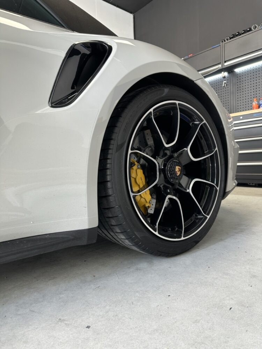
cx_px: 131
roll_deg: +2.2
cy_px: 174
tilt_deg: -2.4
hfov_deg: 56.8
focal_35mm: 24
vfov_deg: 71.6
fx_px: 242
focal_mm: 6.86
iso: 125
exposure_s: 1/100
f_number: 1.78
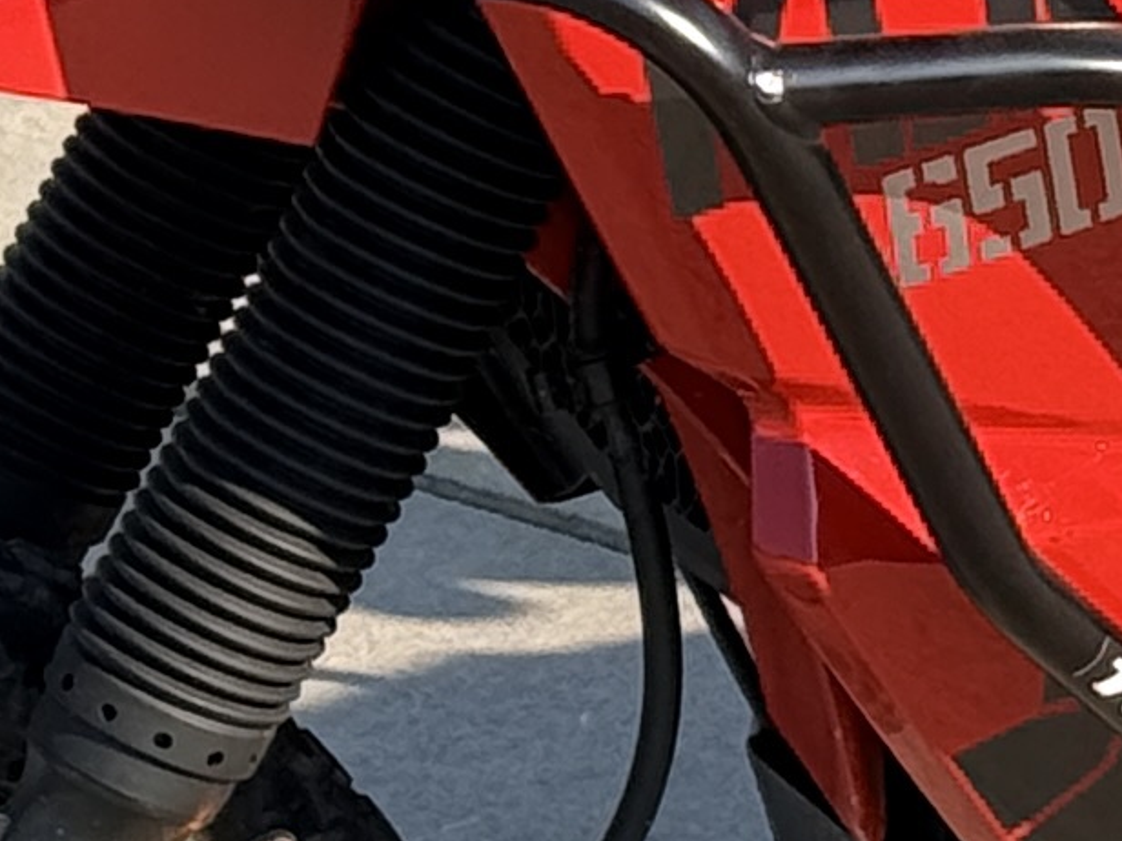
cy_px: 106
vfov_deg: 4.7
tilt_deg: -16.1
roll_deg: +3.2
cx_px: 1588
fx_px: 10178
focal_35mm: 314
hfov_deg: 6.2
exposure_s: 1/2577
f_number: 1.78
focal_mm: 6.76
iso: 100
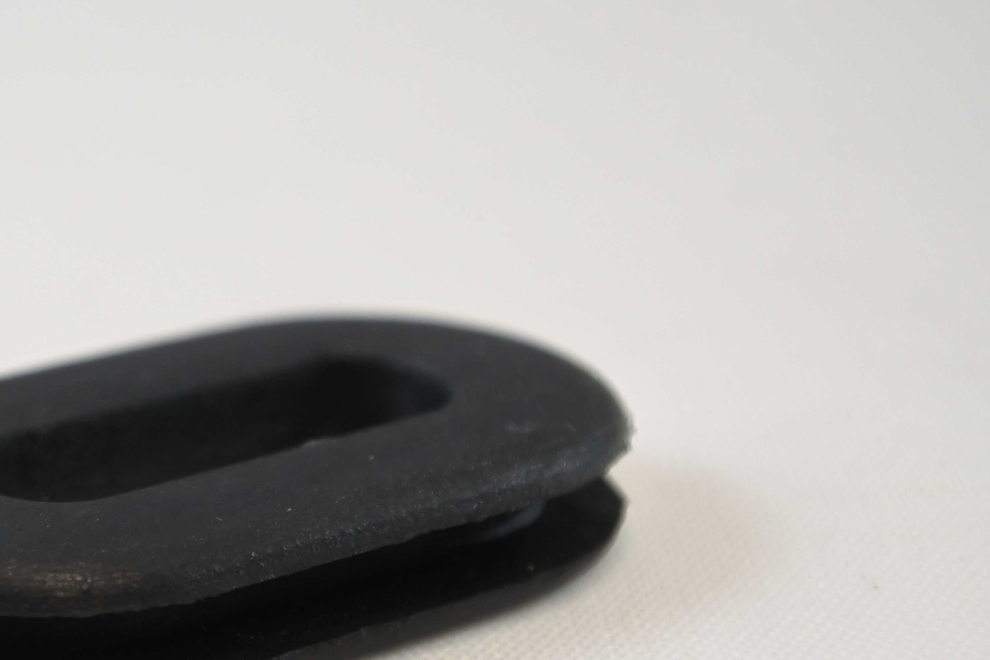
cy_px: 491
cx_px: 217
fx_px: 2887
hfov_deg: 19.3
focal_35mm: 105
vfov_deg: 13.0
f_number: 5
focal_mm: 22.7
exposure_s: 1/125
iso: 400
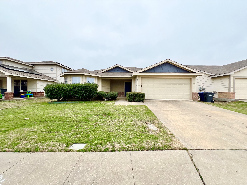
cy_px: 92
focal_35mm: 13
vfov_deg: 89.9
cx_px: 124
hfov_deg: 106.2
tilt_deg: -0.4
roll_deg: +0.1
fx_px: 93
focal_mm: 1.57
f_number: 1.8
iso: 32
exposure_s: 1/536
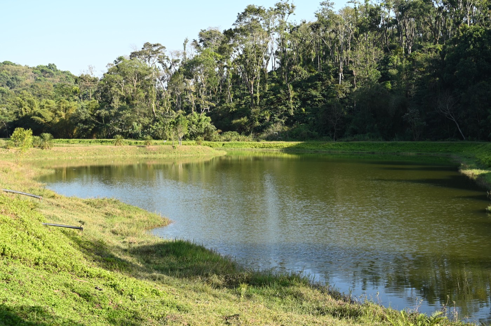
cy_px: 163
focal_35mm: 49
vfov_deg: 27.5
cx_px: 246
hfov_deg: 40.4
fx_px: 668
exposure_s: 1/400
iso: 160
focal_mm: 49
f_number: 4.5
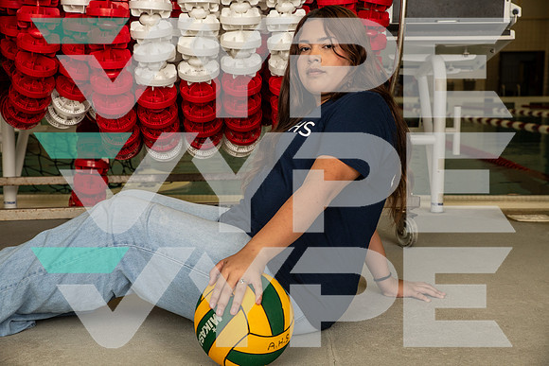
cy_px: 183
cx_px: 274
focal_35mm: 56
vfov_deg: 24.2
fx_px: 854
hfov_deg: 35.6
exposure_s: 1/250
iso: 500
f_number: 7.1
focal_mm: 56
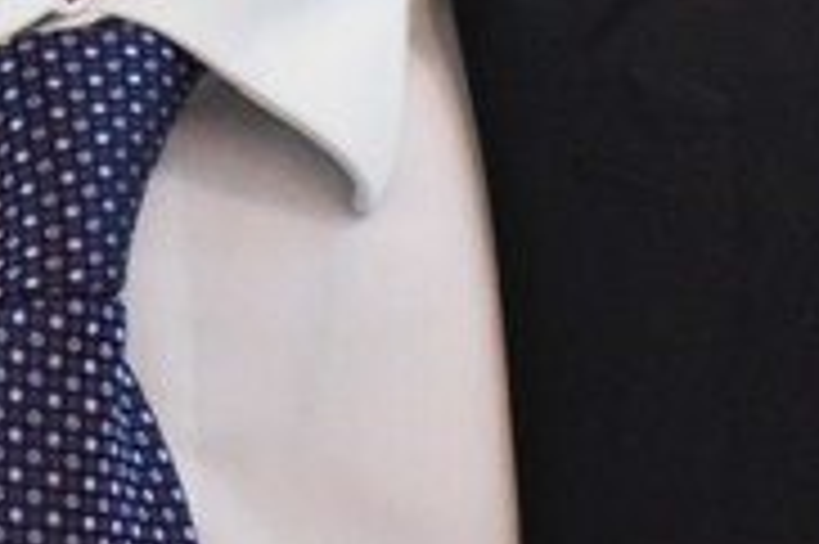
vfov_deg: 1.5
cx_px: -83
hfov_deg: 2.2
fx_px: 21115
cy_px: -607
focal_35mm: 929
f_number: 2.8
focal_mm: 200
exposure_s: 1/500
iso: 4000
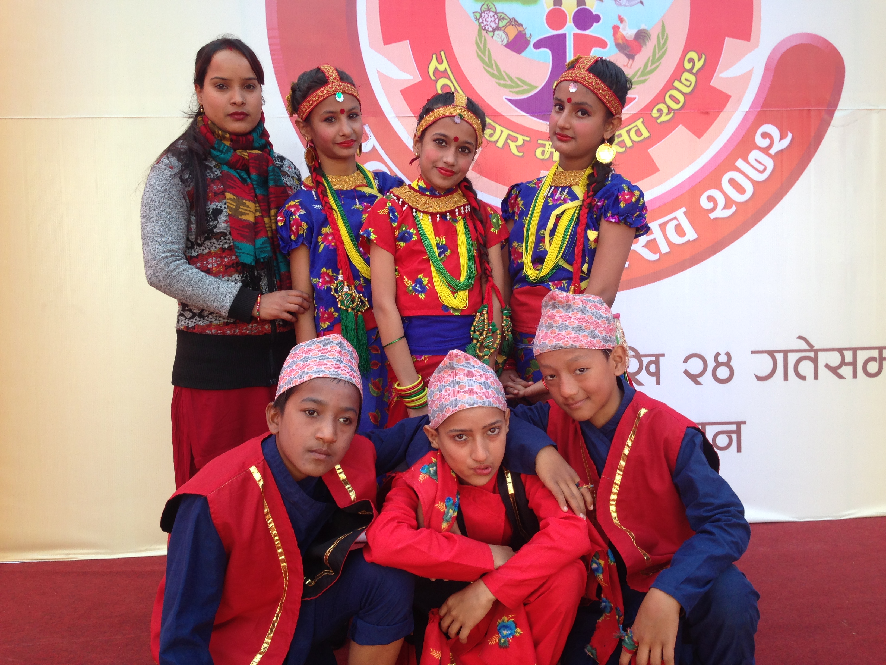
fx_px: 845
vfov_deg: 42.9
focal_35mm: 33
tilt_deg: -5.8
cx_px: 443
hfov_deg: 55.4
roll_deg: +1.0
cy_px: 332
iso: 50
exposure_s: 1/120
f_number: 2.4
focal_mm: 4.12
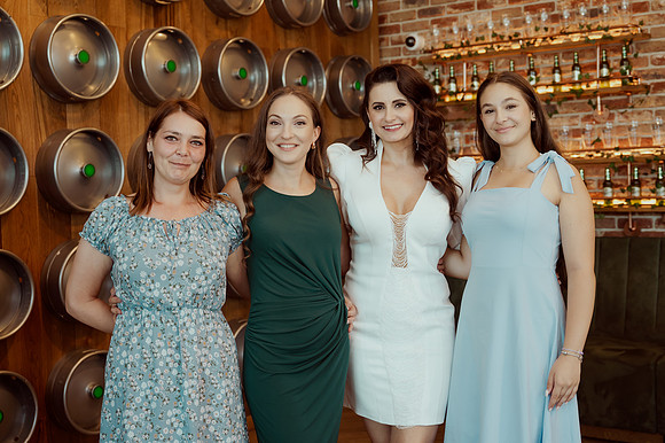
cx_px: 372
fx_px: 919
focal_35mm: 50
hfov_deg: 39.7
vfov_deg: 27.1
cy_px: 222
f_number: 3.5
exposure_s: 1/125
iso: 800
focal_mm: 44
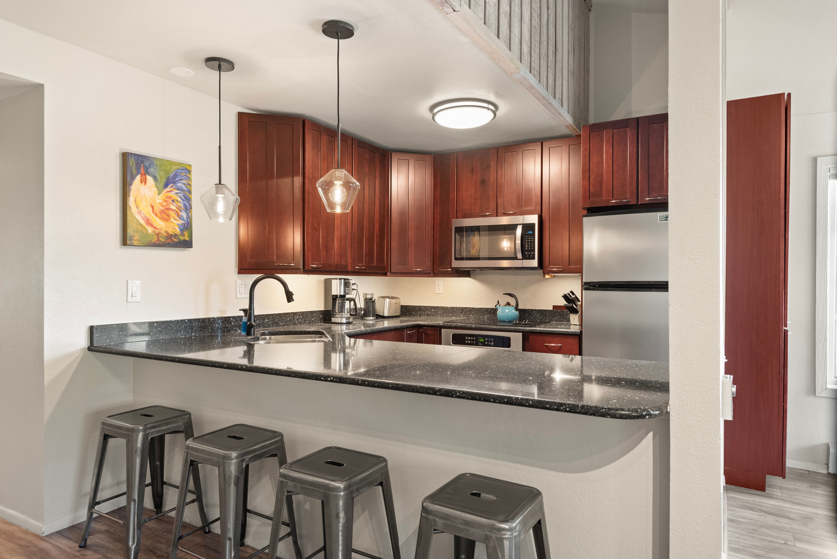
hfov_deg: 73.7
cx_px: 418
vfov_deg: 53.2
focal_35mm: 24
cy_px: 280
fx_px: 558
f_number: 7.1
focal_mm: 24
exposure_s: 1/5
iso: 1250
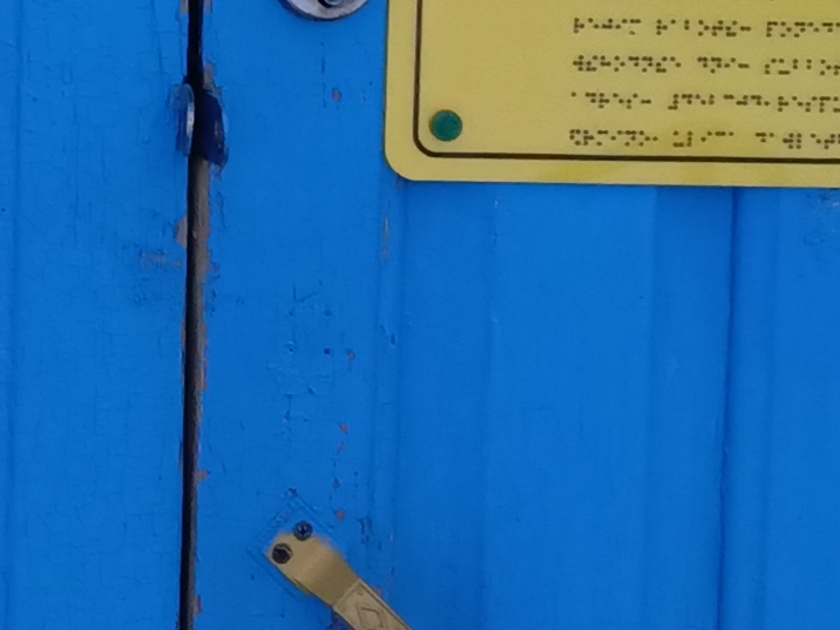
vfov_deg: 9.0
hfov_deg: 11.6
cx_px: -564
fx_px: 3907
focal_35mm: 161
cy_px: -332
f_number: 1.7
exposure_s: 1/99.9
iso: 342
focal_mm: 5.25
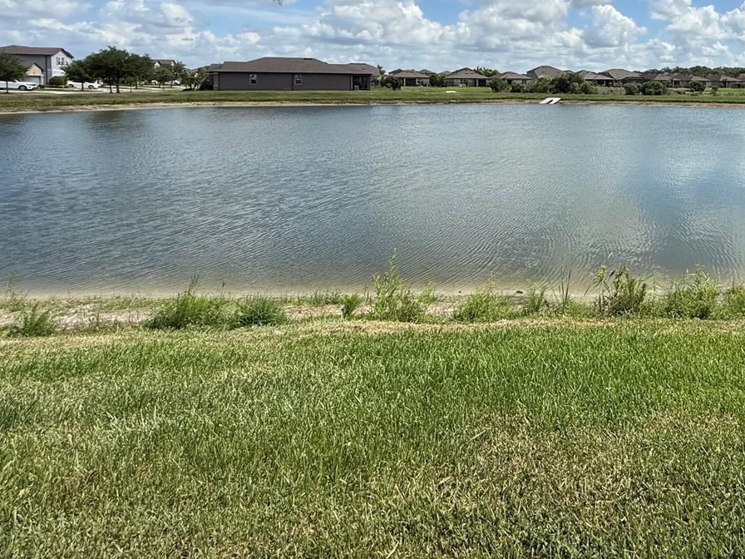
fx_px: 538
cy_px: 104
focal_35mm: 25
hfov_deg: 63.1
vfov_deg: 51.1
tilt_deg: -1.1
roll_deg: +0.5
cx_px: 602
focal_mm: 2.22
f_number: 2.2
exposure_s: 1/4425
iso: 50
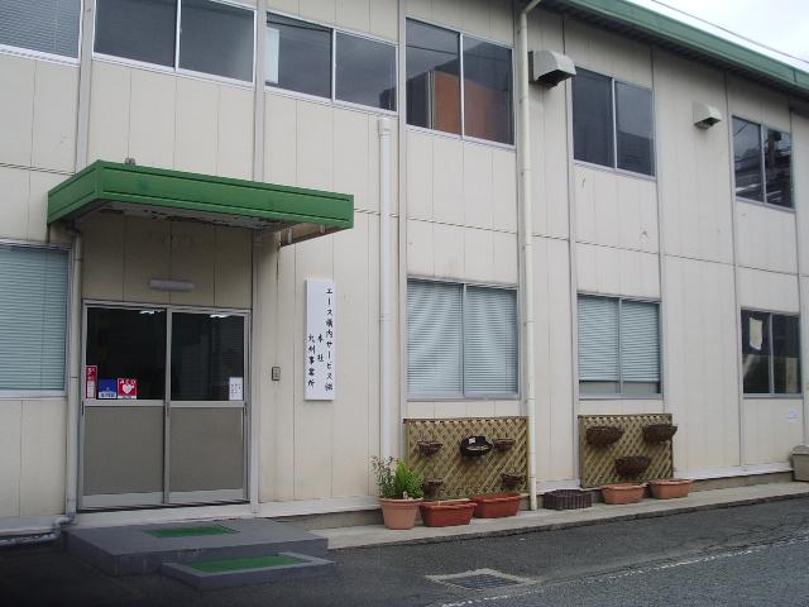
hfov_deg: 45.8
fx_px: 958
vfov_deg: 35.1
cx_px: 404
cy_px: 304
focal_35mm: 41
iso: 50
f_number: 4.6
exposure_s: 1/320
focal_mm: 6.8
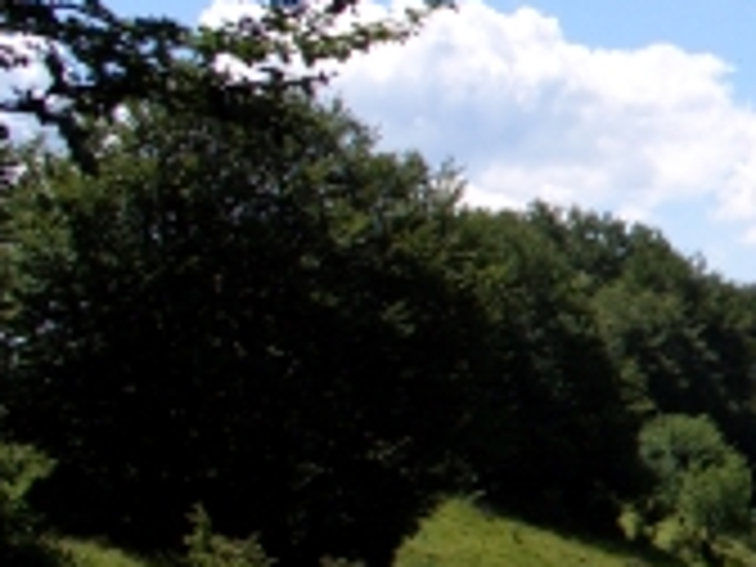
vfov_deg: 12.6
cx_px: 1346
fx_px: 2577
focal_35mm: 118
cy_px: 261
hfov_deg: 14.7
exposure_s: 1/800
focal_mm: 7.1
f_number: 5
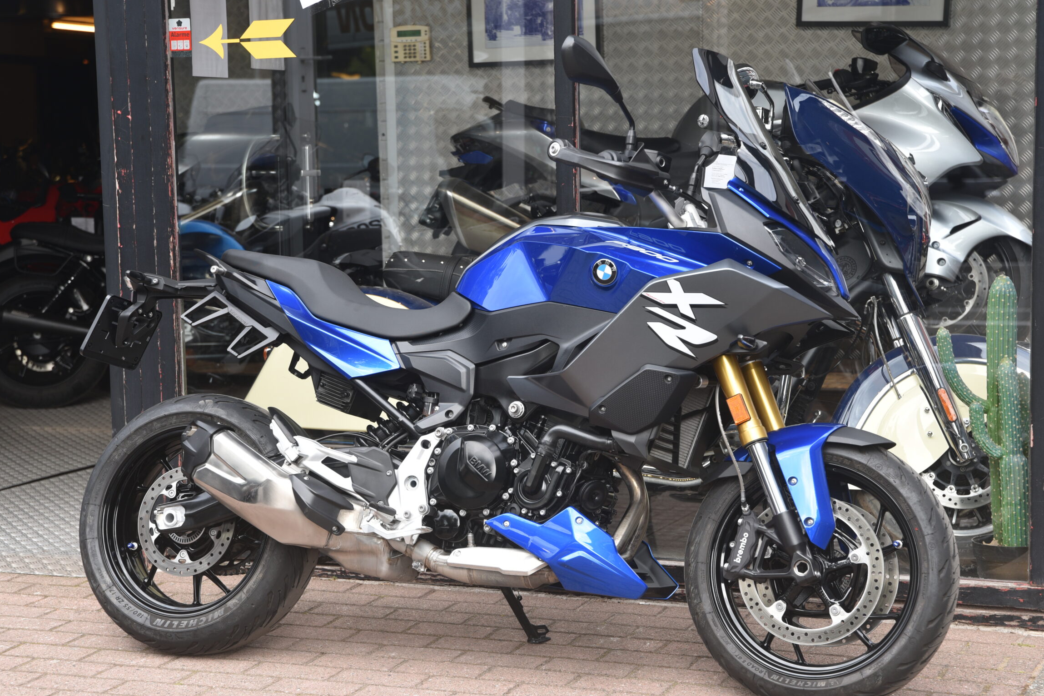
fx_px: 2262
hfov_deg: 26.0
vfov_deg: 17.5
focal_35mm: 78
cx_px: 509
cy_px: 378
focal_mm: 70
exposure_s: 1/100
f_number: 5
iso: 100
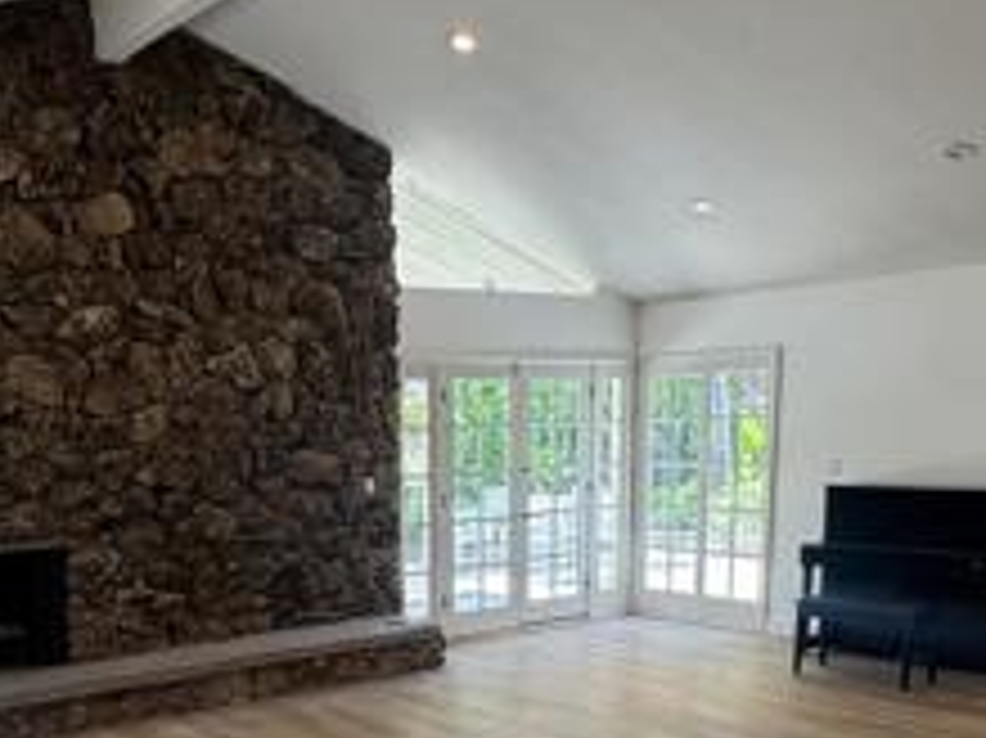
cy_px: 666
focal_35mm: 41
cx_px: 338
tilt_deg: -12.6
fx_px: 1167
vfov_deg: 33.3
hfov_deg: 45.2
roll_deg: +1.4
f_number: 2.2
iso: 125
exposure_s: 1/120
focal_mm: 2.22
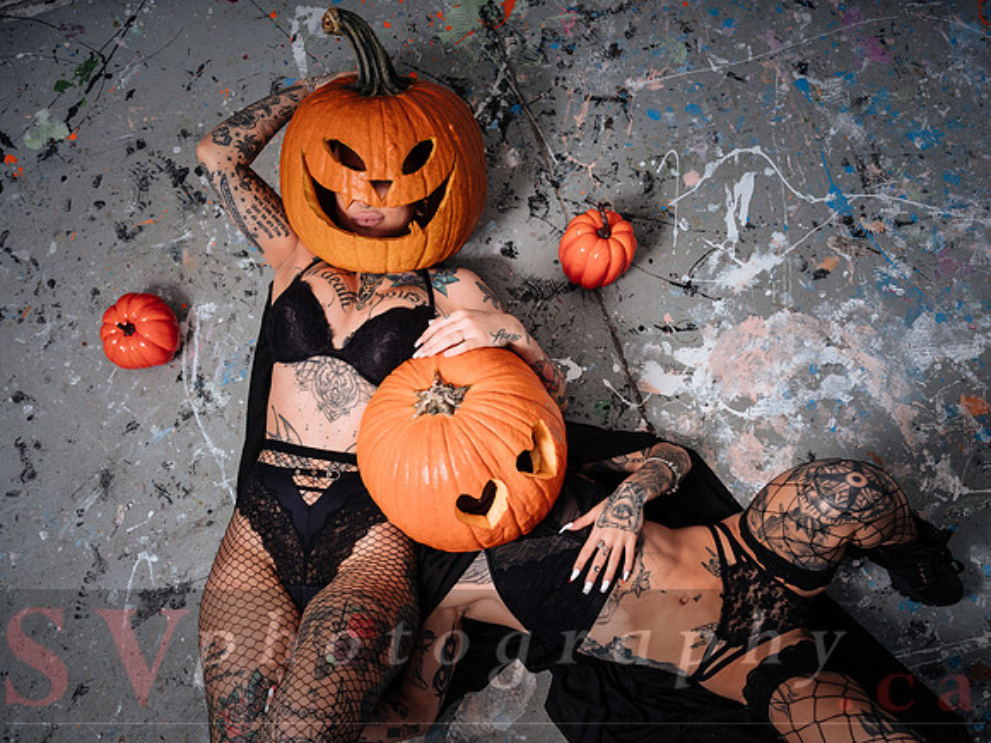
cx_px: 496
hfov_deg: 56.8
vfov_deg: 44.2
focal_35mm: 32
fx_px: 916
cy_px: 372
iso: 100
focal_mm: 40.3
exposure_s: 1/125
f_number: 4
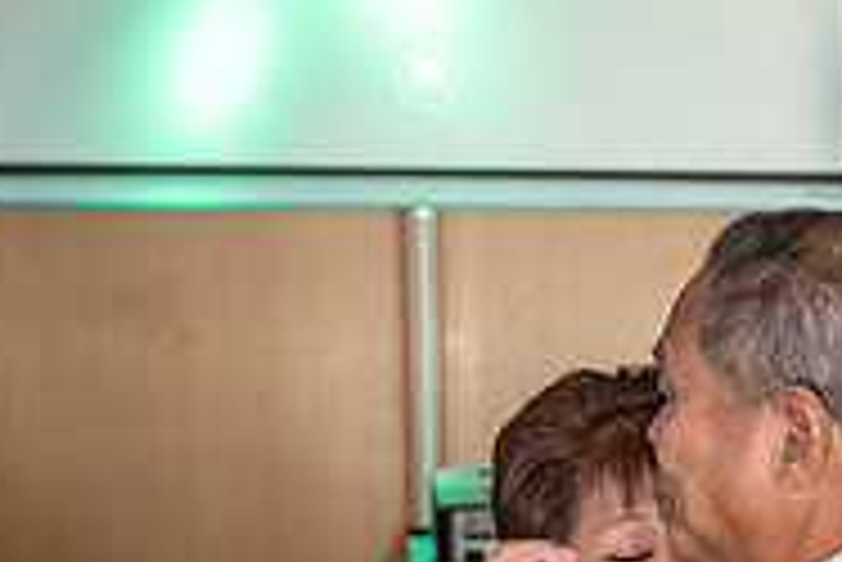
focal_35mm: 155
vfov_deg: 8.7
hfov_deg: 12.8
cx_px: 1094
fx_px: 3628
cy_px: 755
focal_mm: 50
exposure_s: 1/250
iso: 1000
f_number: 5.6
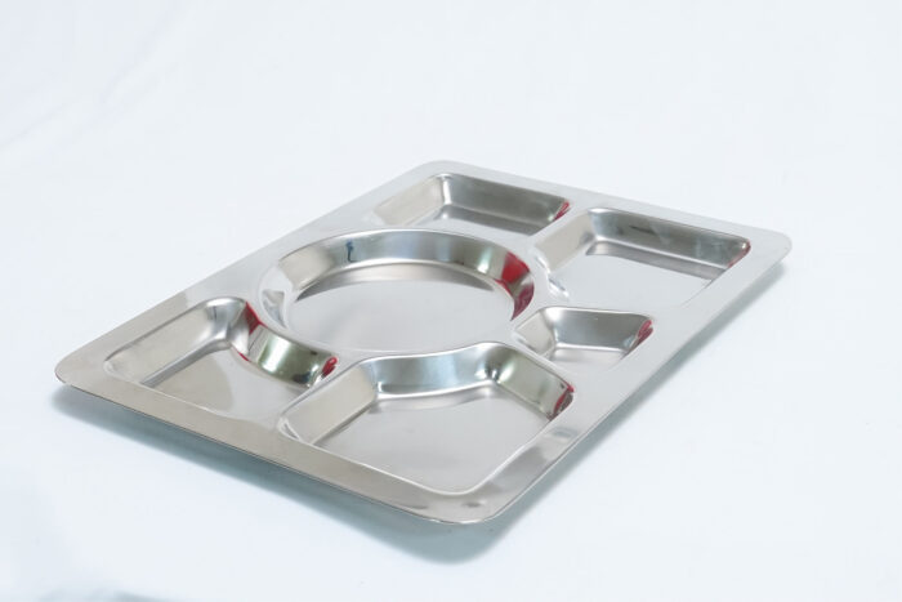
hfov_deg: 33.4
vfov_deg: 22.6
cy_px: 301
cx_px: 451
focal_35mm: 60
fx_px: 1504
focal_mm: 40
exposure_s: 1/125
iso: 3200
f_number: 10
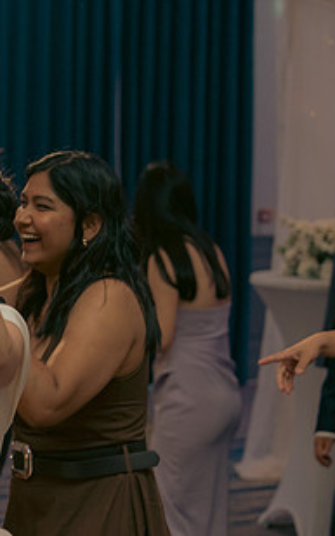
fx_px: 1593
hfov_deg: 11.7
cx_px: -94
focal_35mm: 109
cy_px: 289
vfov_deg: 19.1
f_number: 3.5
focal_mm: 57
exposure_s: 1/160
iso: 2500
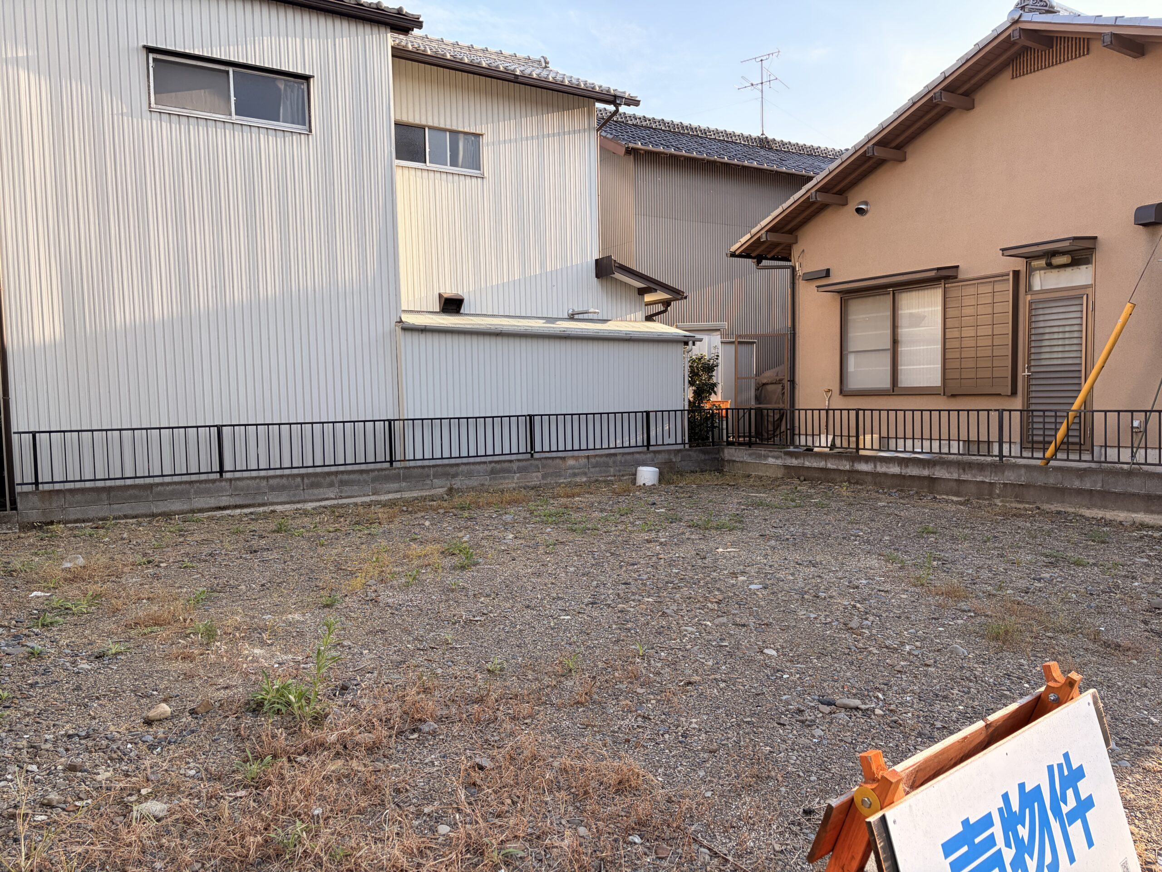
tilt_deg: -2.8
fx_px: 873
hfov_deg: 67.3
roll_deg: +1.1
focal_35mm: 26
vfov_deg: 53.1
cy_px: 436
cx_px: 581
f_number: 1.6
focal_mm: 5.96
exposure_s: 1/1001
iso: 64
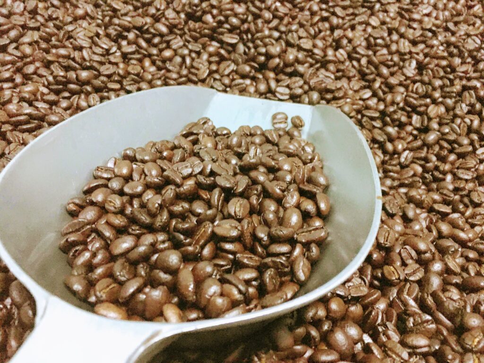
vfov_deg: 48.2
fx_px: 405
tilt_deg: -42.2
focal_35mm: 29
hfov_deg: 61.7
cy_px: 182
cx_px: 242
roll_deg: -0.9
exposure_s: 1/17
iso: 500
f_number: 2.2
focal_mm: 4.15
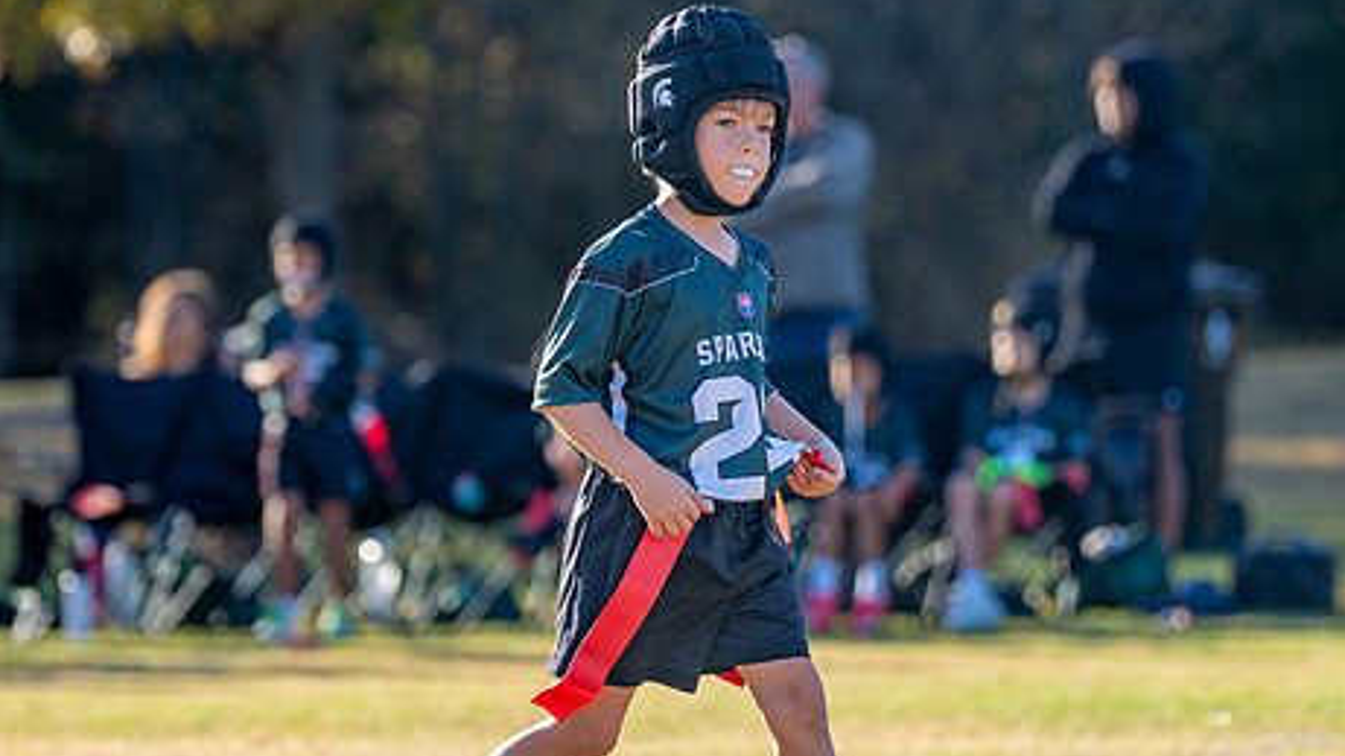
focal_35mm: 229
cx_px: 611
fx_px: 8165
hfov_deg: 9.4
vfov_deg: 5.3
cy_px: 396
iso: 200
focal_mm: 140
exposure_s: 1/2000
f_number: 2.8
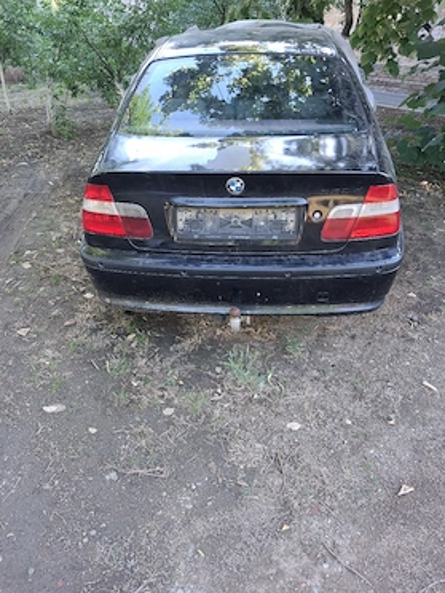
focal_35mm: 29
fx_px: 497
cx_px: 238
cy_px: 289
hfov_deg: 48.2
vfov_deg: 61.7
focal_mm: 4
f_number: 1.8
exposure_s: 1/100
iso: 20
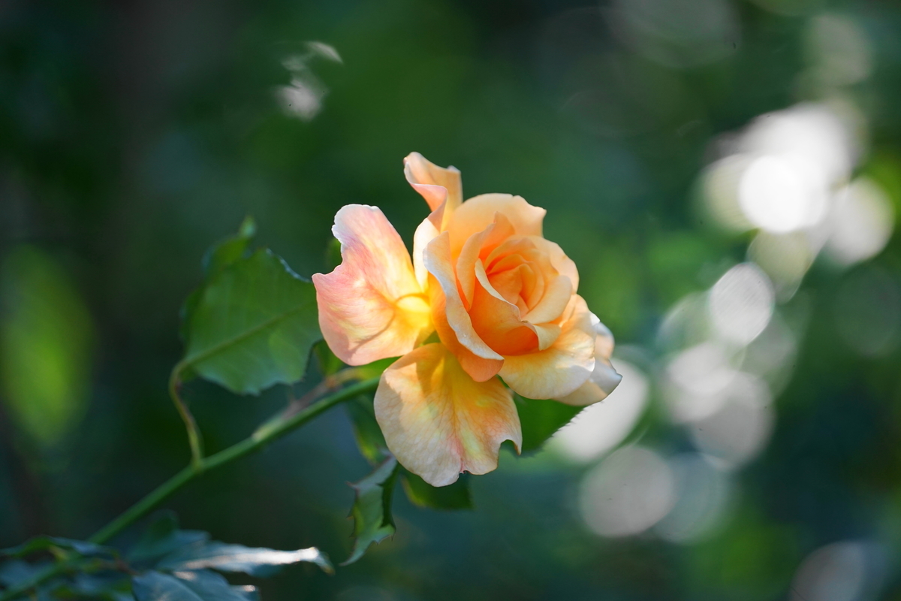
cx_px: 450
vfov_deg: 4.6
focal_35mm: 300
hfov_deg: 6.9
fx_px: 7508
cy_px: 300
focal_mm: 300
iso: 500
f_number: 5.6
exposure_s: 1/320
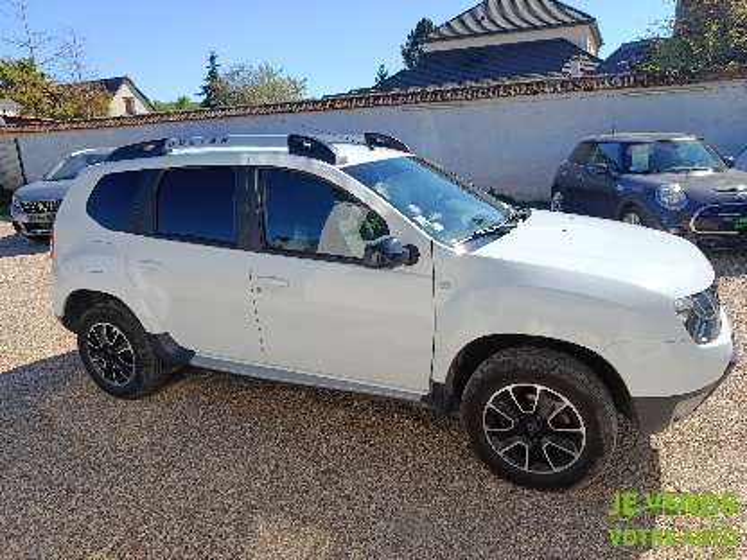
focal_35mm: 24
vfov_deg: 56.8
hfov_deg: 71.6
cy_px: 280
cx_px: 374
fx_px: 518
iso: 50
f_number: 1.7
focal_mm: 5.24
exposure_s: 1/420
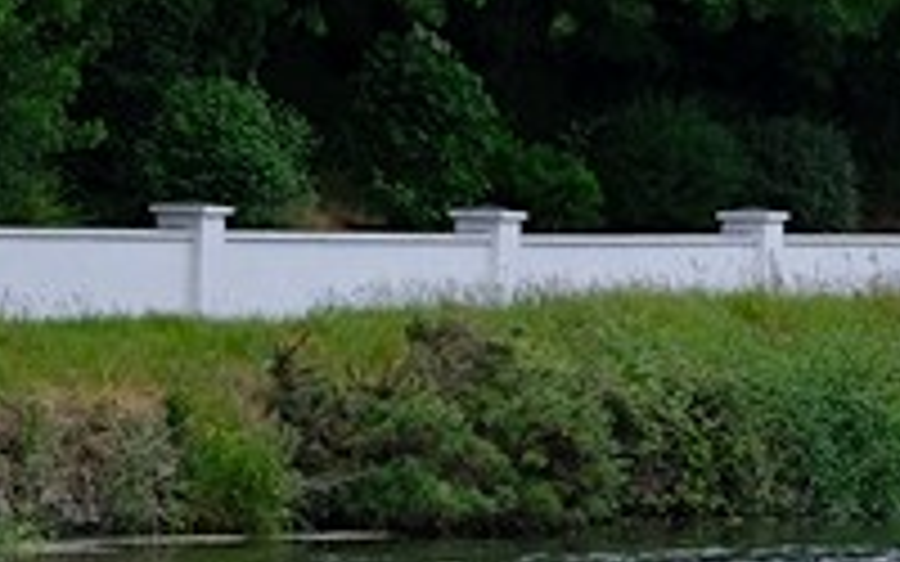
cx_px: 1976
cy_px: 45
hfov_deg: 3.7
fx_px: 13613
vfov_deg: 2.4
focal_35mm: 555
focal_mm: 80.4
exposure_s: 1/480
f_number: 5
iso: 800
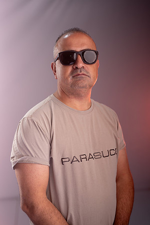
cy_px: 112
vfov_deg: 35.6
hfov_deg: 24.2
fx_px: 350
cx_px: 75
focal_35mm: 56
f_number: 2
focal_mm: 56
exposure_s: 1/400
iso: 64
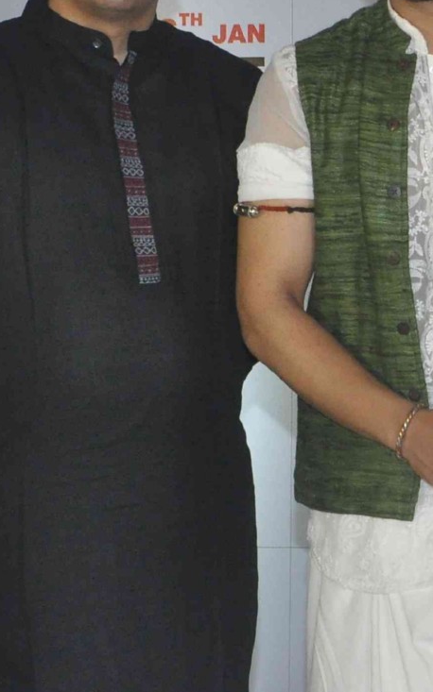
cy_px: 266
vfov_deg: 13.1
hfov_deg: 7.9
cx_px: 759
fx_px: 3022
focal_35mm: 160
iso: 1250
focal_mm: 34
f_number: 10
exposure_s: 1/200
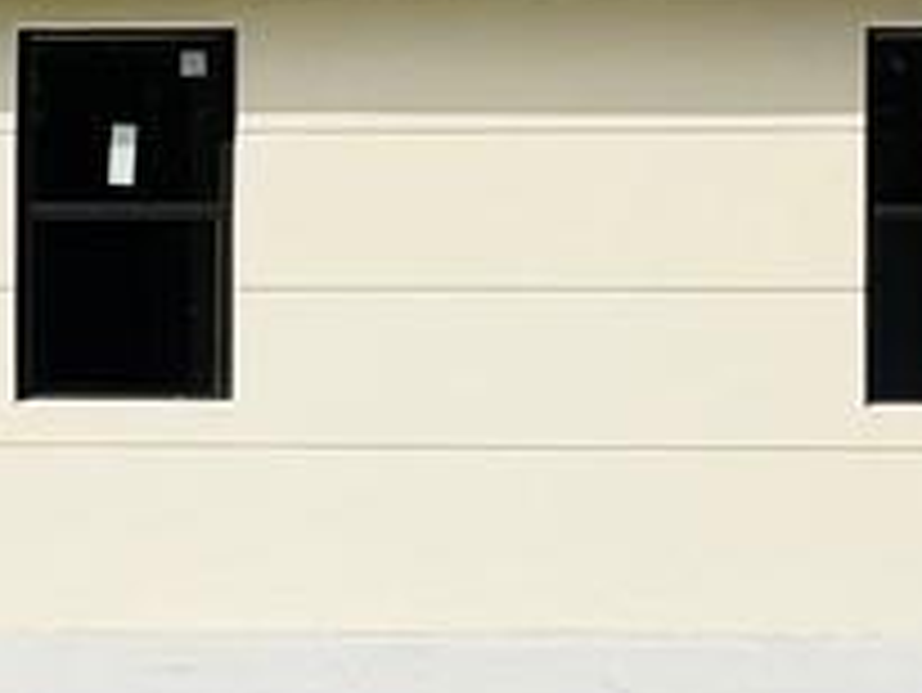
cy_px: 328
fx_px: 1866
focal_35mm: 70
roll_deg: -0.9
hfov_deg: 25.7
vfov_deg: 21.0
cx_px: -90
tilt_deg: +0.0
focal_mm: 2.22
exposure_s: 1/2410
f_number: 2.2
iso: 20
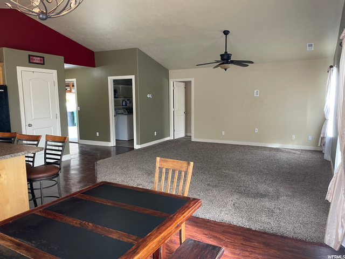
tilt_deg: -7.1
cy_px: 130
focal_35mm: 26
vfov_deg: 53.1
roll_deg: +0.6
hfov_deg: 67.3
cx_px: 172
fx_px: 259
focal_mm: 4.2
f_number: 1.6
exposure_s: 1/60
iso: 160
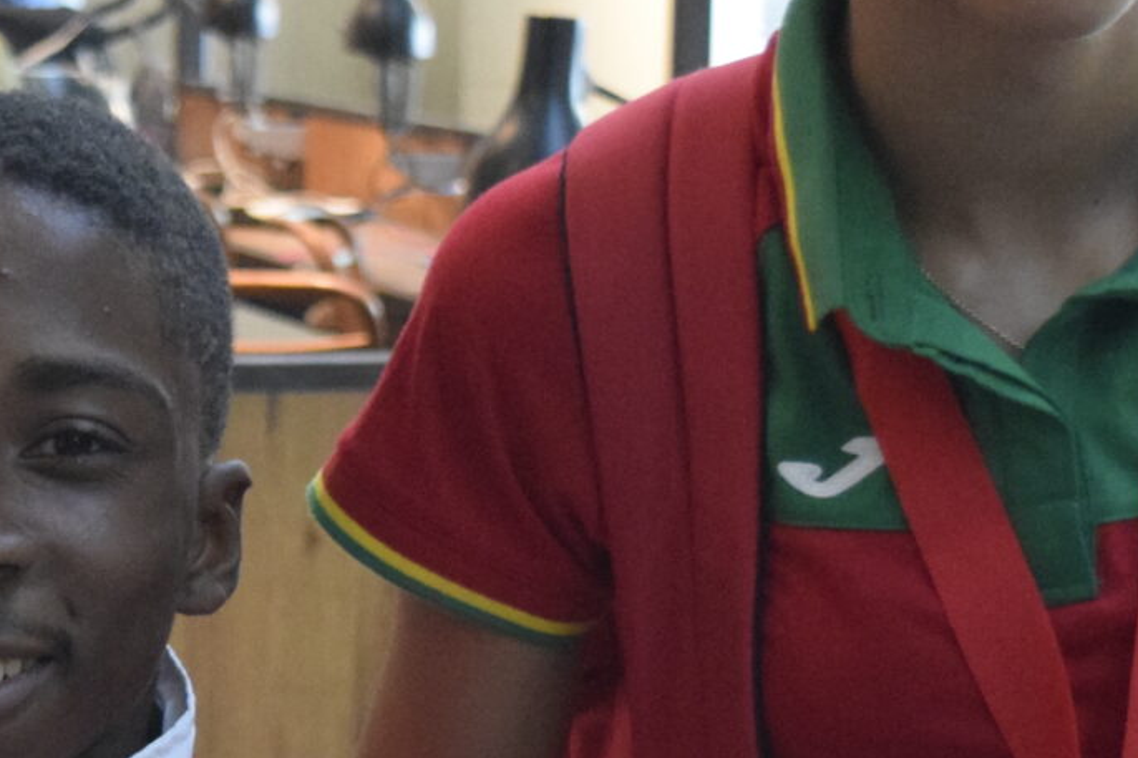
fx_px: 5309
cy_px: 596
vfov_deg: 8.2
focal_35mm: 168
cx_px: -173
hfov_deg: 12.0
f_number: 4.2
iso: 3200
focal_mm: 30
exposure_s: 1/80
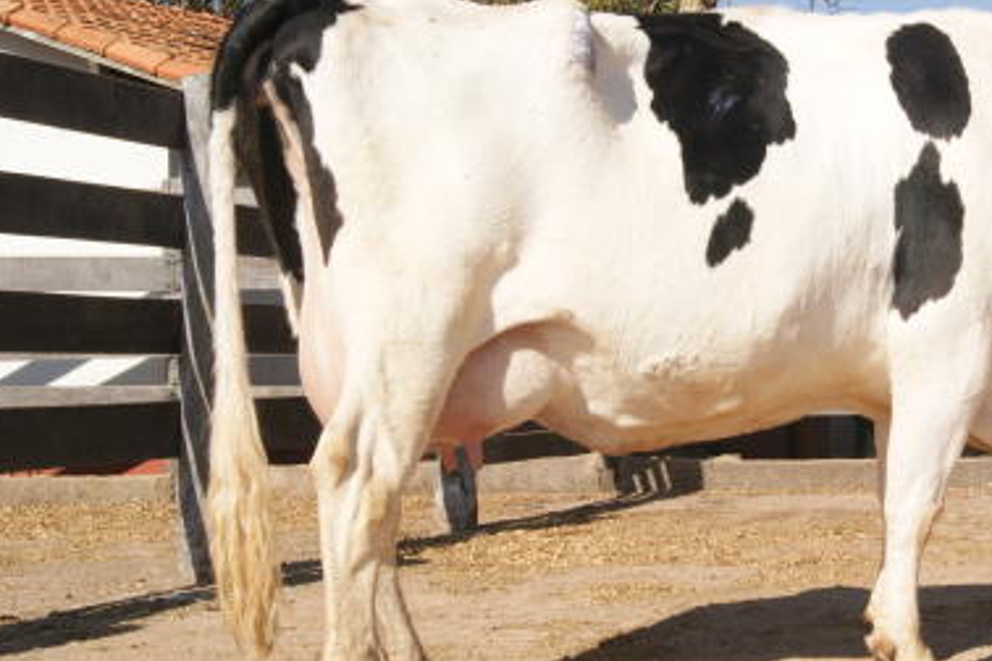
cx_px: 800
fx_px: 1819
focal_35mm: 66
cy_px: 260
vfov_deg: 20.6
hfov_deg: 29.8
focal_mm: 26
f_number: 16
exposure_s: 1/160
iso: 100
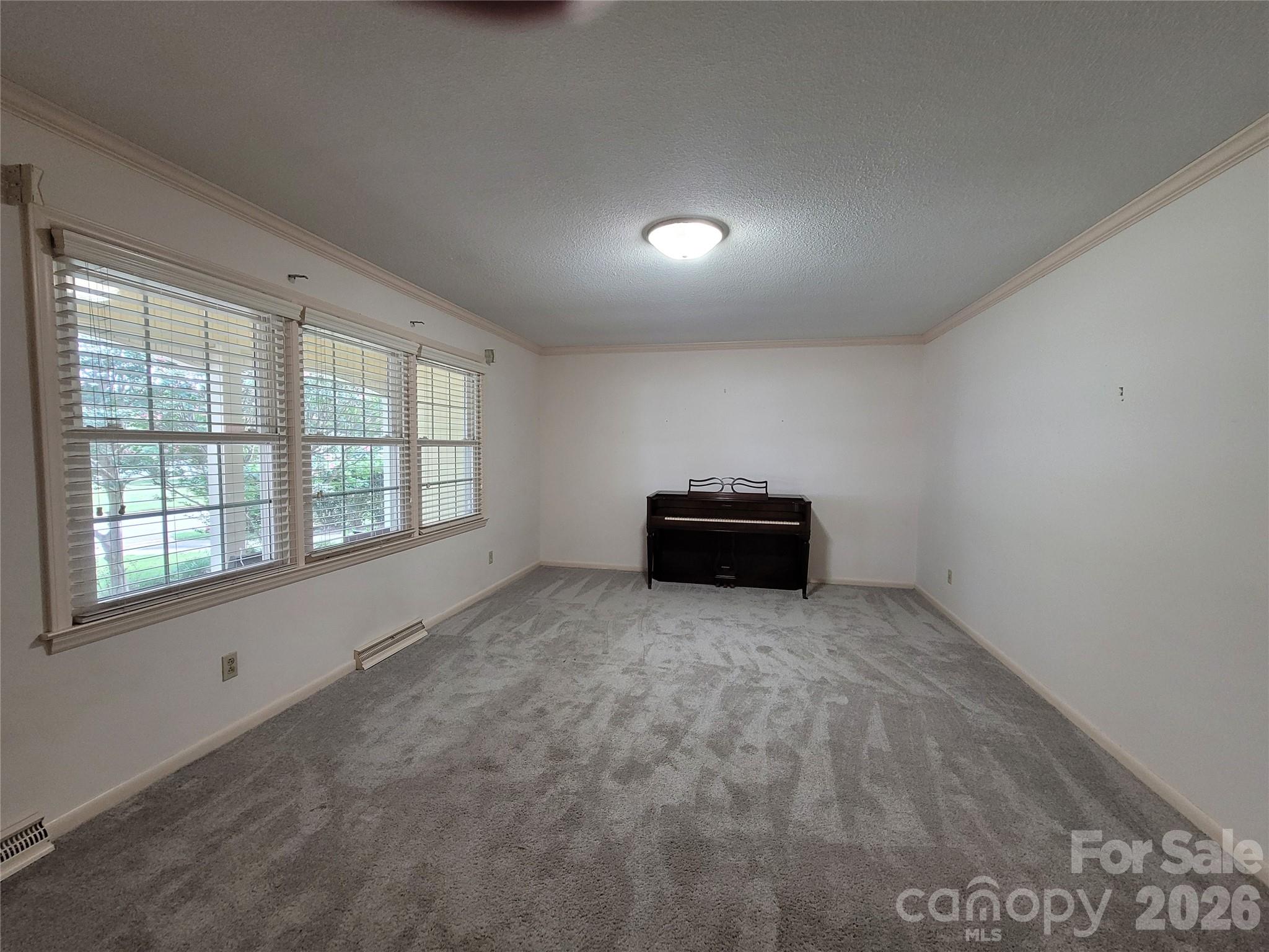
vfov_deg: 89.9
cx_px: 634
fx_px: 477
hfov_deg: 106.2
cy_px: 476
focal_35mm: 13
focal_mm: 2.2
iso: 400
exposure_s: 1/60
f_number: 2.2
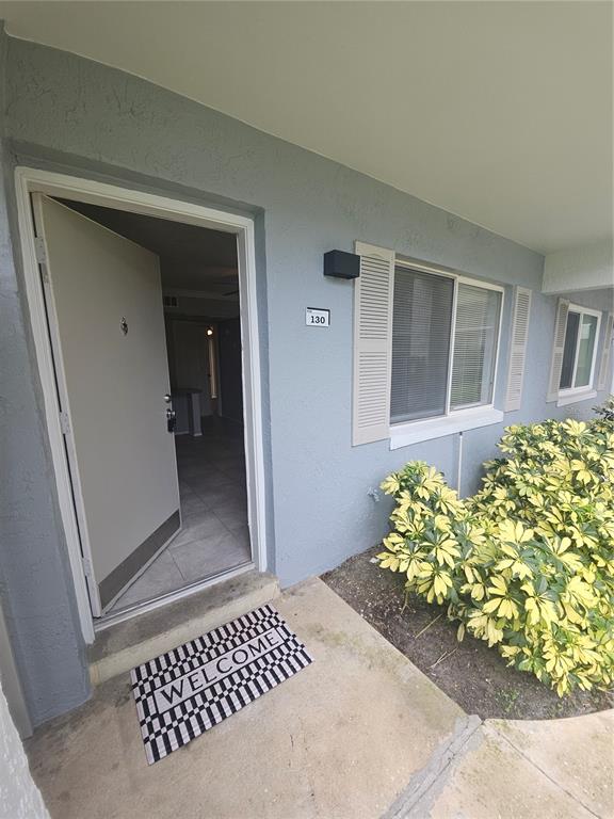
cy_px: 410
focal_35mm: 13
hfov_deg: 89.9
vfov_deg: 106.2
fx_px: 307
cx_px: 307
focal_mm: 1.7
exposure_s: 1/177
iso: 32
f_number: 2.2
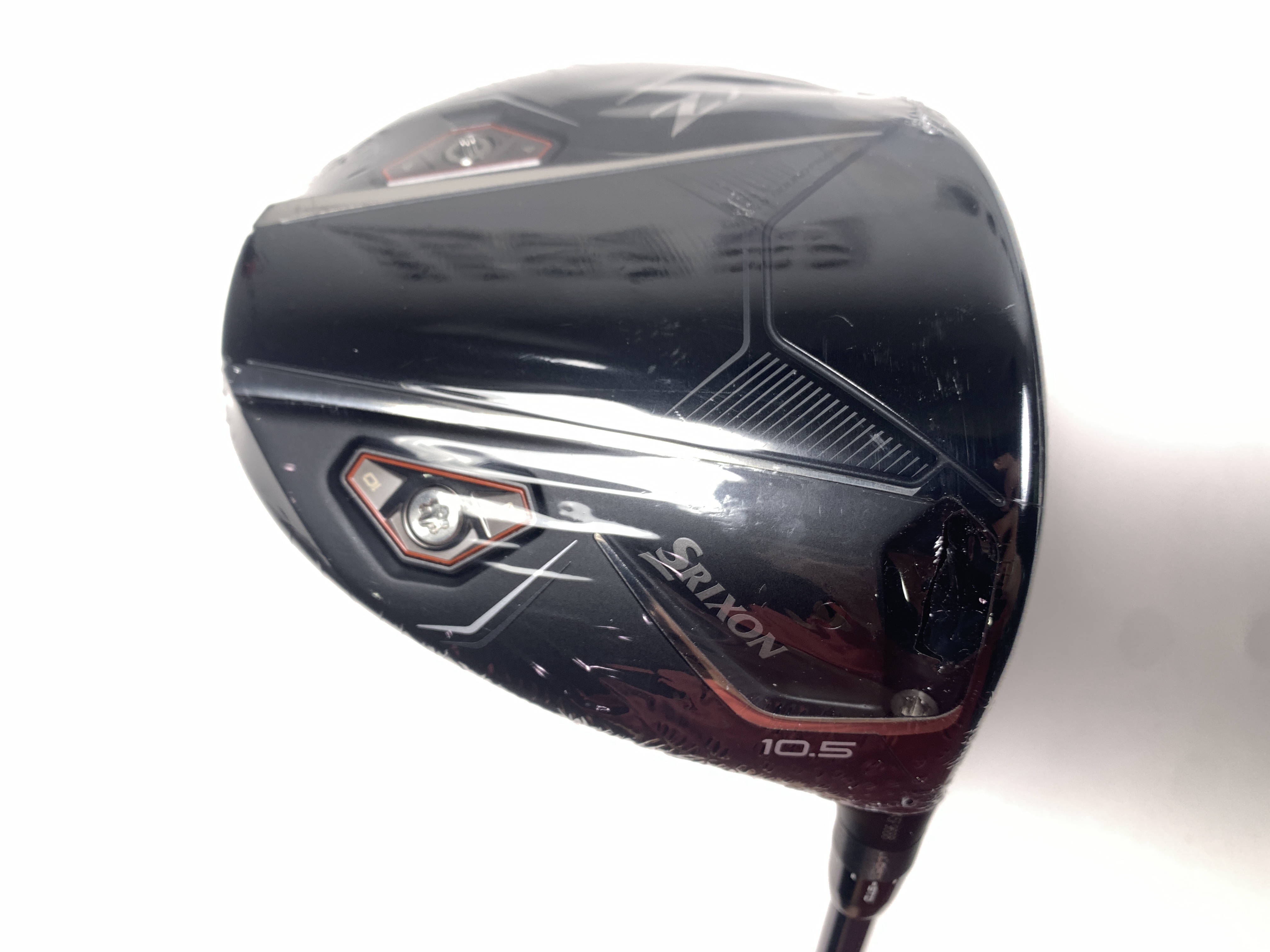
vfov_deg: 53.1
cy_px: 476
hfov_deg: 67.3
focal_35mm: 26
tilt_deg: -83.0
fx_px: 954
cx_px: 635
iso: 40
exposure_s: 1/120
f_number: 1.8
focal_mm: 4.25
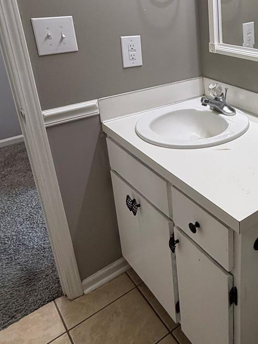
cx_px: 244
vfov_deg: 53.6
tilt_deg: -18.6
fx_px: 328
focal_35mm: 33
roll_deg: +0.3
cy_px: 101
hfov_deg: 39.1
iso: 200
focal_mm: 2.22
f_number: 2.2
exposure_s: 1/60
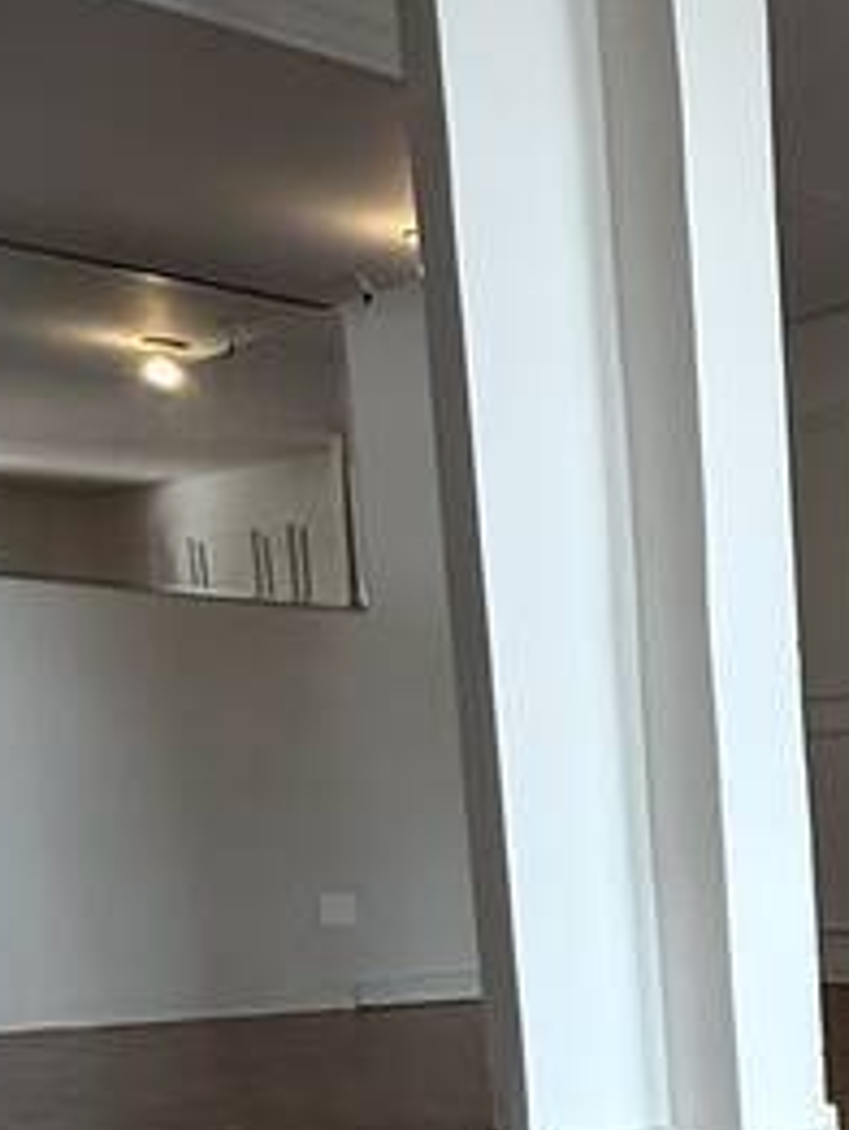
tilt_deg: -8.9
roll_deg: -0.8
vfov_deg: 30.7
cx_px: 1486
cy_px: 1143
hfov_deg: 19.5
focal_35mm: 58
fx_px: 1895
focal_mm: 2.22
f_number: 2.2
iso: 200
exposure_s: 1/60
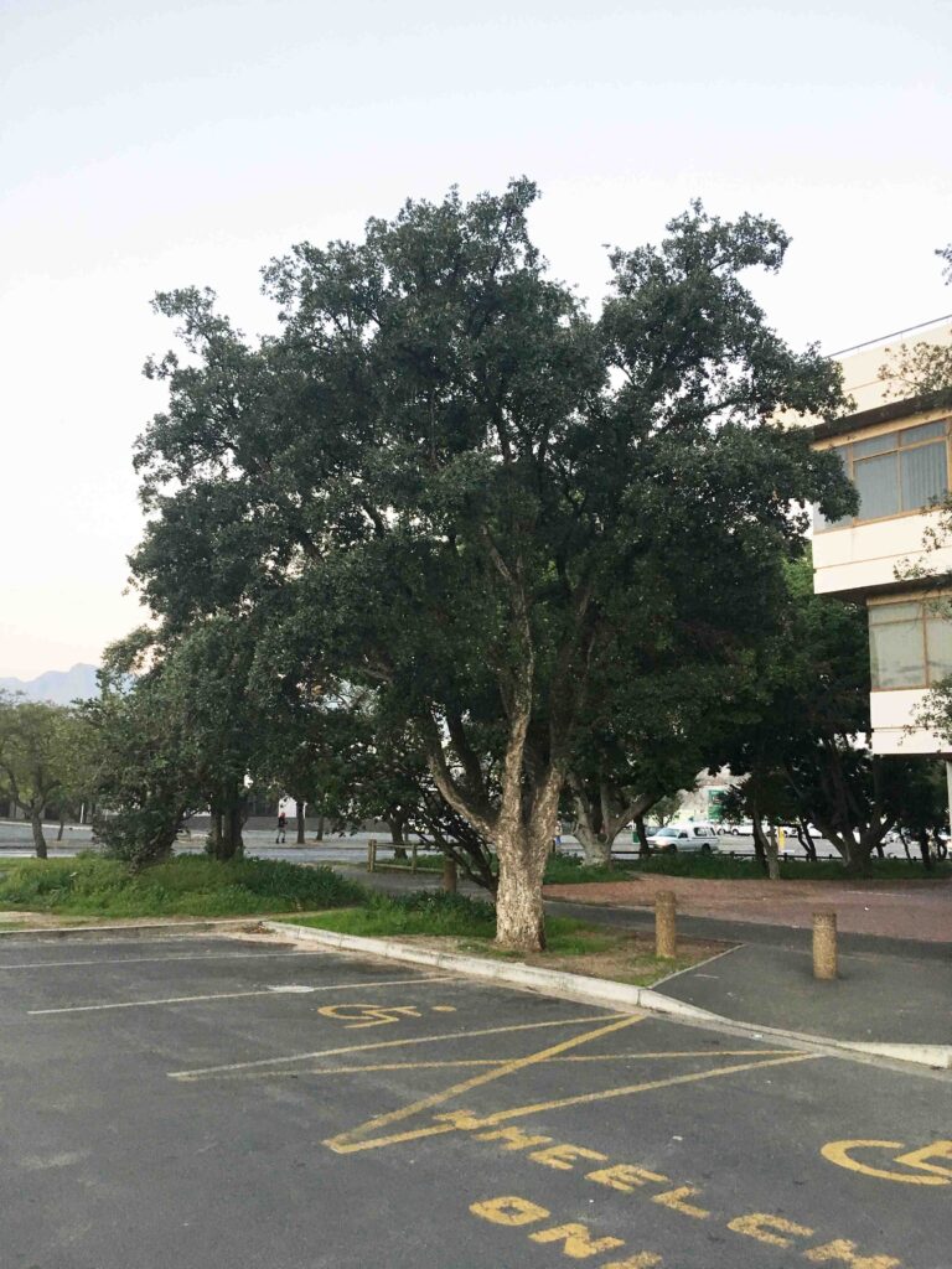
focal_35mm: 29
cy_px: 634
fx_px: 1063
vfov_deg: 61.7
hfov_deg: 48.2
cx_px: 476
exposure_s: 1/33
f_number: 2.2
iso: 64
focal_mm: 4.15
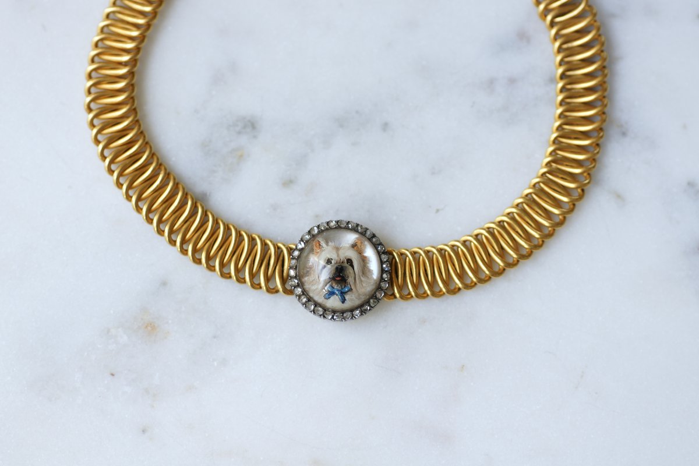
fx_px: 2039
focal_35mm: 105
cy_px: 233
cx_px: 350
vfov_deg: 13.0
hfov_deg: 19.5
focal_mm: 70
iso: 200
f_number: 3.2
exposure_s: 1/125
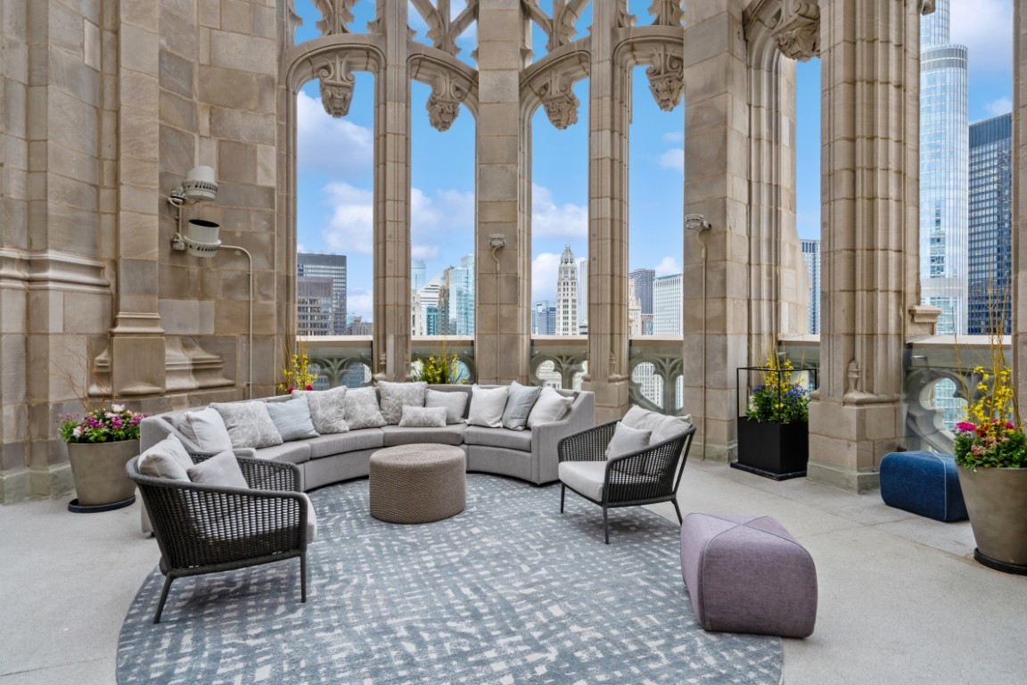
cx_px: 514
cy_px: 342
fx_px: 513
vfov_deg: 67.4
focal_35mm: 18
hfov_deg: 90.0
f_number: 8
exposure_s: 1/60
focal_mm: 18
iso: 320
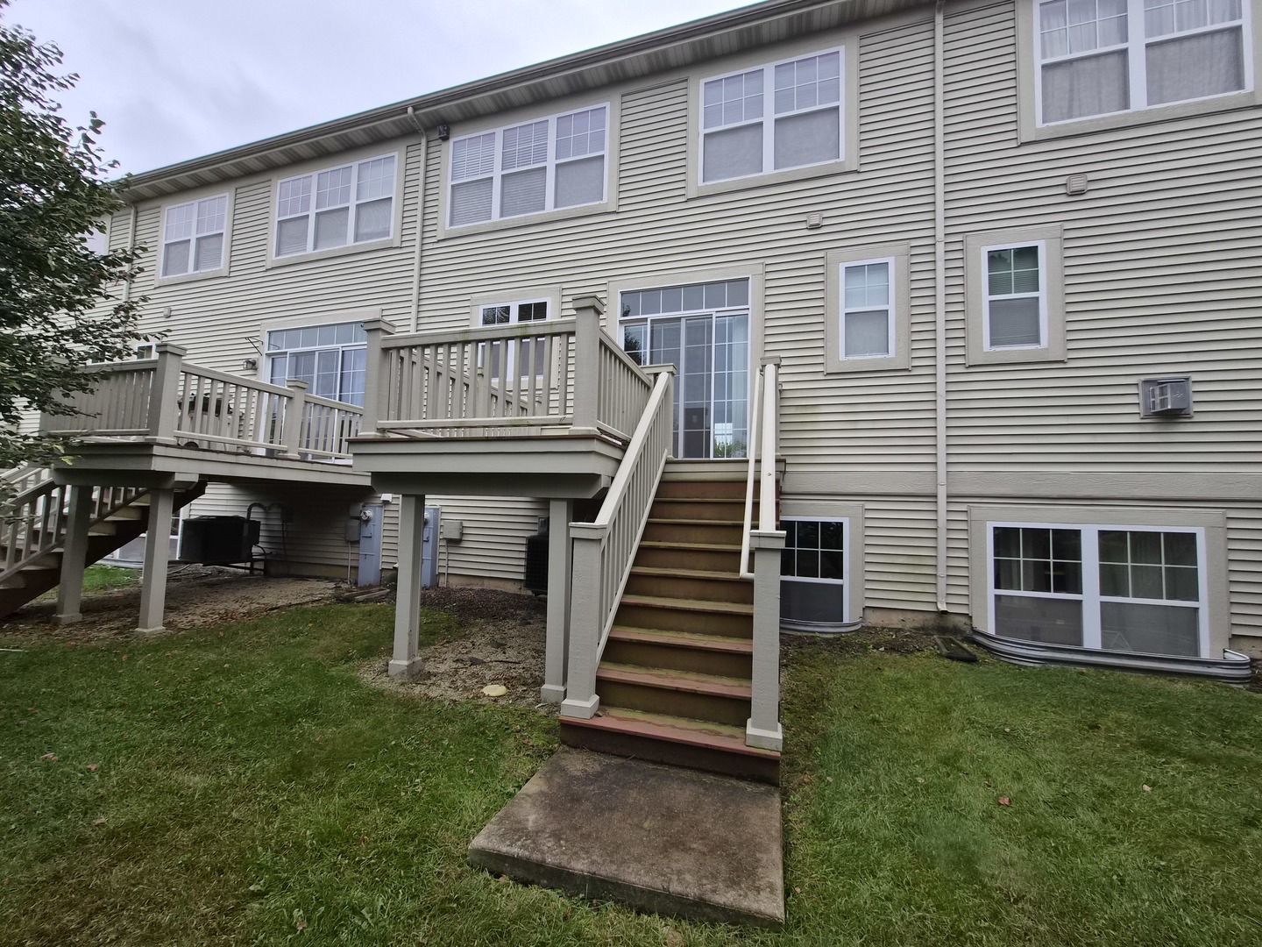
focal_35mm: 13
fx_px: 474
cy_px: 474
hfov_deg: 106.2
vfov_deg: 89.9
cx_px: 631
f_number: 2.2
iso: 25
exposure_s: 1/124
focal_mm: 1.7
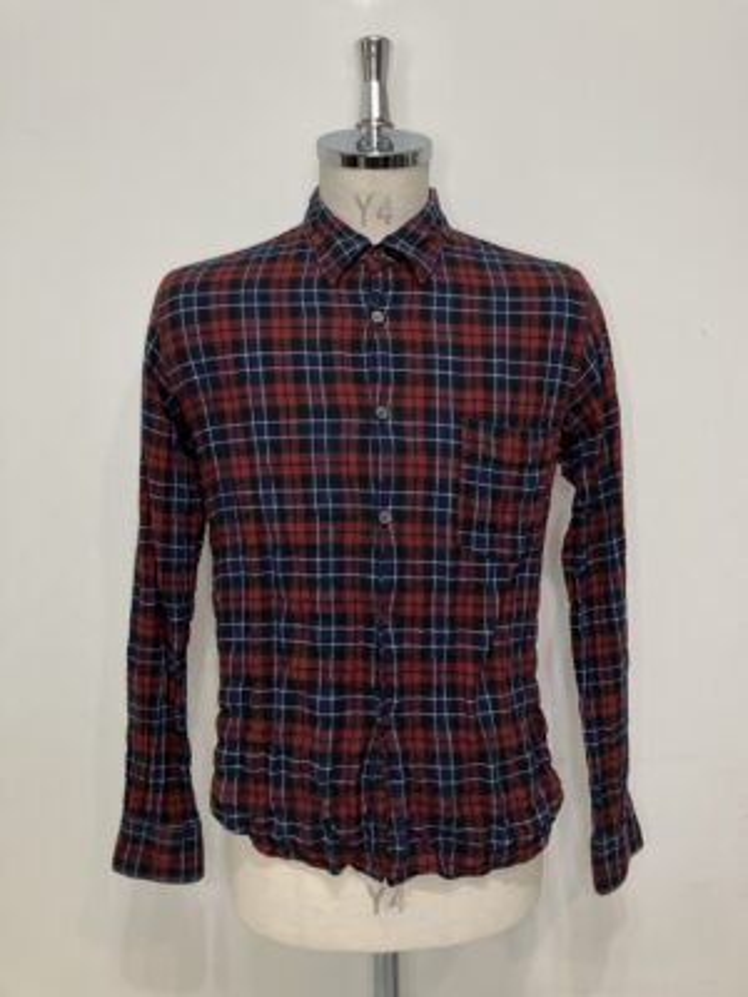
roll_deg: +1.5
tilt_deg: -9.4
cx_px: 374
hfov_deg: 49.7
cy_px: 498
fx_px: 807
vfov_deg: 63.4
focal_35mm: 28
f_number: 1.8
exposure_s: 1/50
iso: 100
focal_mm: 3.99
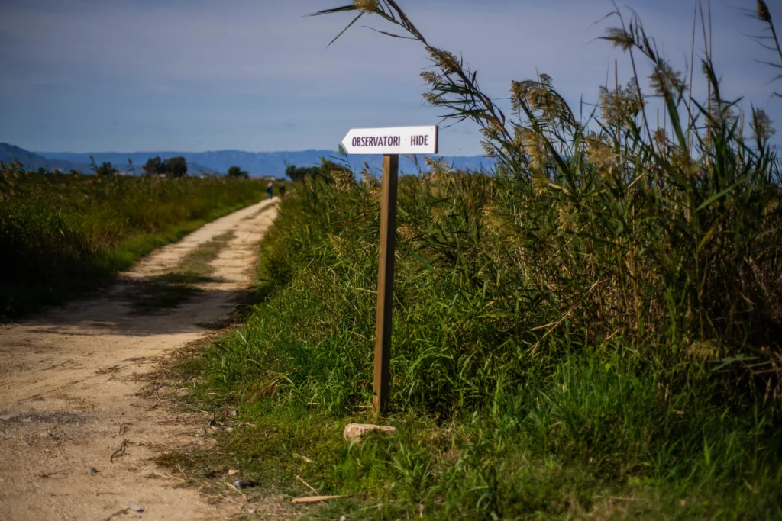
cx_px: 391
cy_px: 260
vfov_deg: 27.0
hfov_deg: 39.6
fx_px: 1086
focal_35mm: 50
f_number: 2
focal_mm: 50
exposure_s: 1/8000
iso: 160
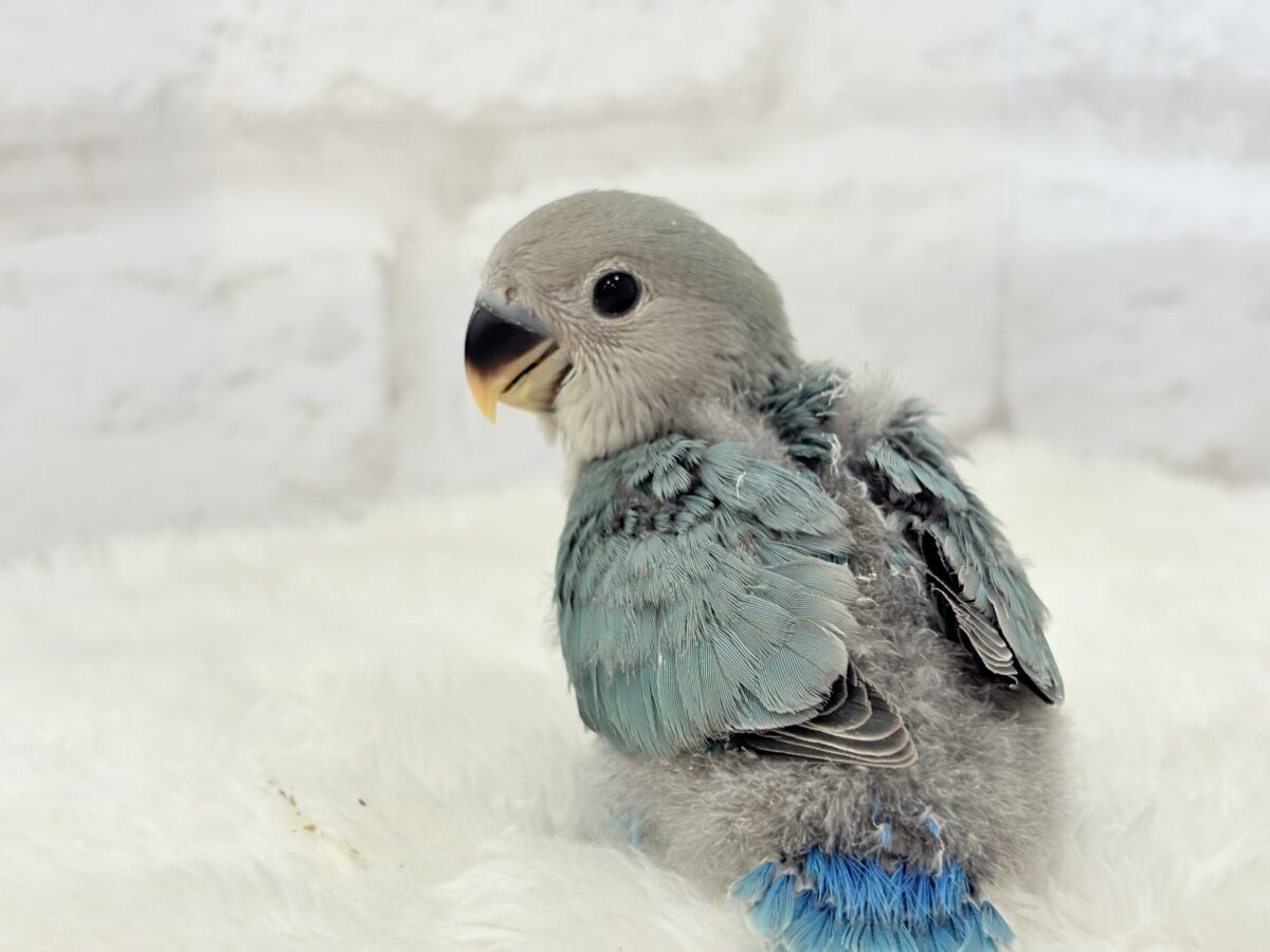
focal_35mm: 52
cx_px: 635
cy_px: 476
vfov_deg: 28.0
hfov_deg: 36.8
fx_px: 1908
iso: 64
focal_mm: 5.96
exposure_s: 1/100
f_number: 1.6
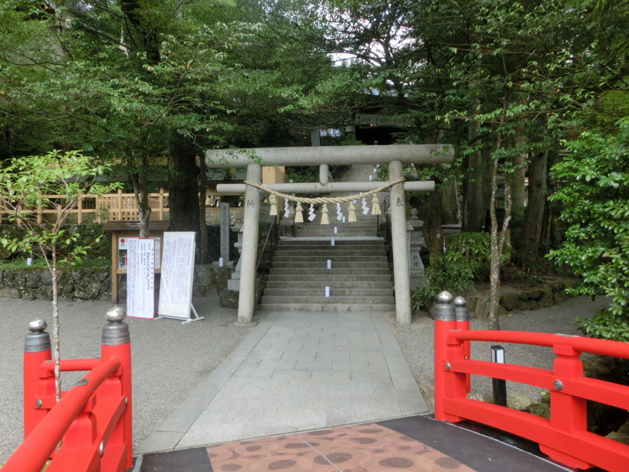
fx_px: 436
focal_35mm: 24
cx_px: 314
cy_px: 236
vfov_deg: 56.8
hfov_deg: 71.6
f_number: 3
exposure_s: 1/160
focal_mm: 4.24
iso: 80
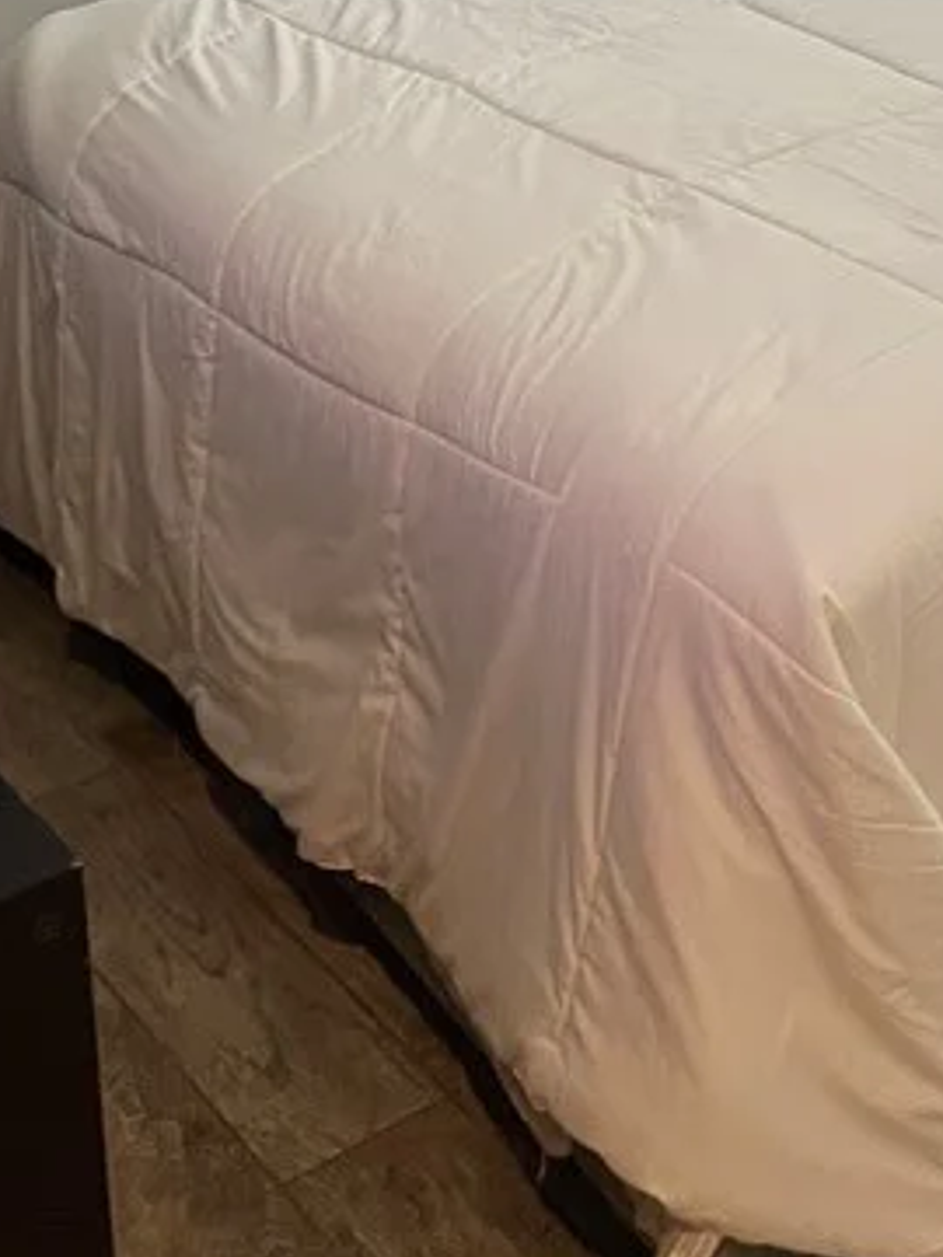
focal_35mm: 74
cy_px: -276
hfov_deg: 19.5
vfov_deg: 23.8
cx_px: 880
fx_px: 2688
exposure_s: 1/60
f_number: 1.6
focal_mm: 4.2
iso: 125
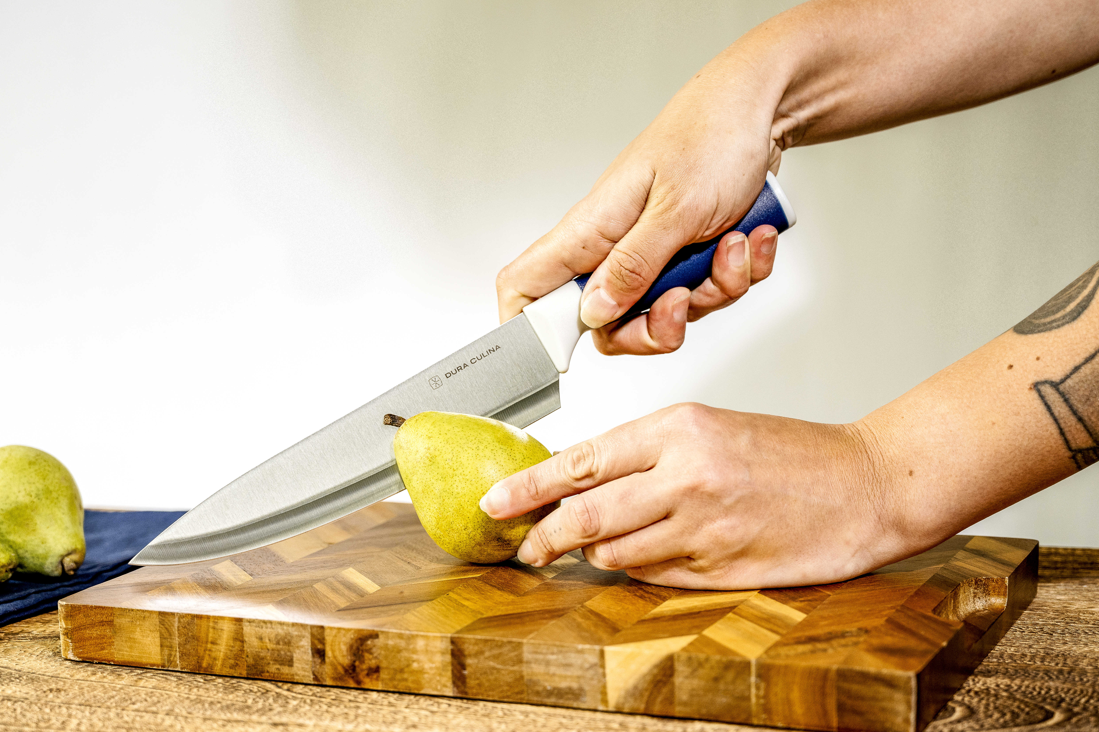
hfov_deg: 28.1
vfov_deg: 18.9
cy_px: 475
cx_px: 516
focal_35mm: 72
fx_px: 2198
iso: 400
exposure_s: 1/125
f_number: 4
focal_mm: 55
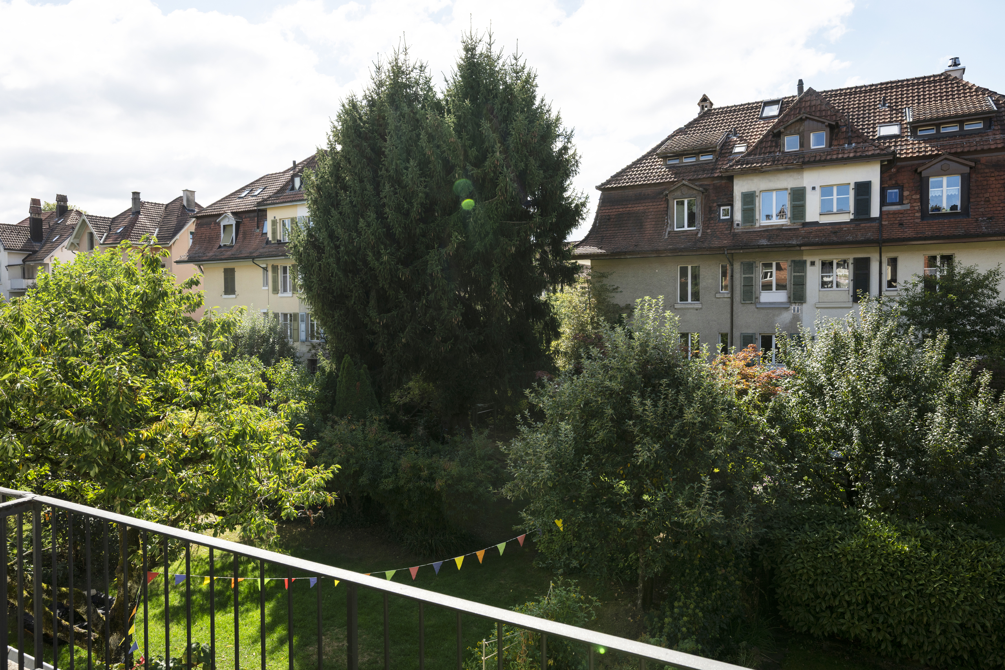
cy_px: 335
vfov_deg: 56.2
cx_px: 502
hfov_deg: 77.3
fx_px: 628
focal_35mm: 22
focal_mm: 22.5
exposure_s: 1/400
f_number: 8
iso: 100
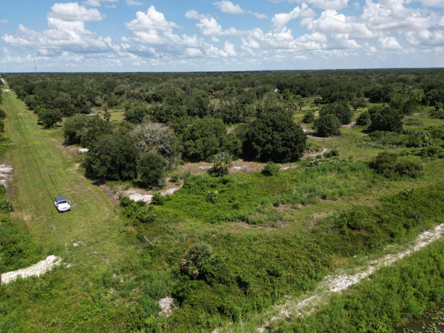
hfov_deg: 69.4
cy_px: 168
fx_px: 321
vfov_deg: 54.9
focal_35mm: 25
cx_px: 214
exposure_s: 1/3000
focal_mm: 6.72
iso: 110
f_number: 1.7
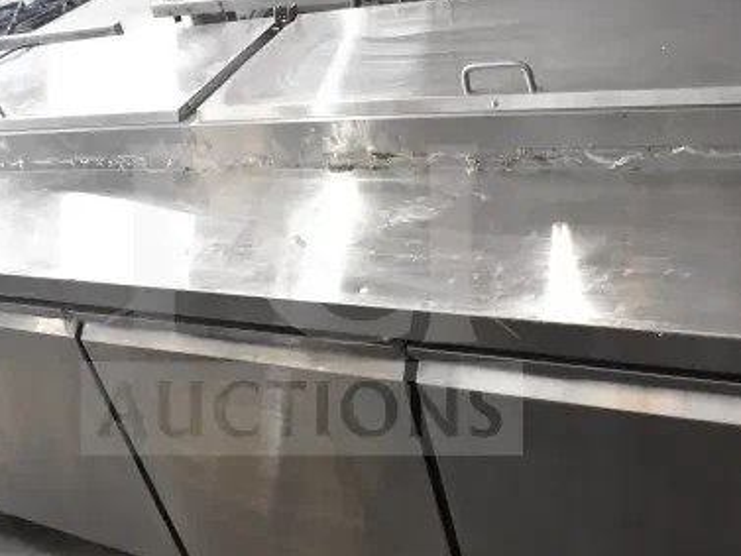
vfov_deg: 34.4
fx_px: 899
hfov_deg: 44.6
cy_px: 300
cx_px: 301
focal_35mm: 42
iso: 6400
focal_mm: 18
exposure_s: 1/100
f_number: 5
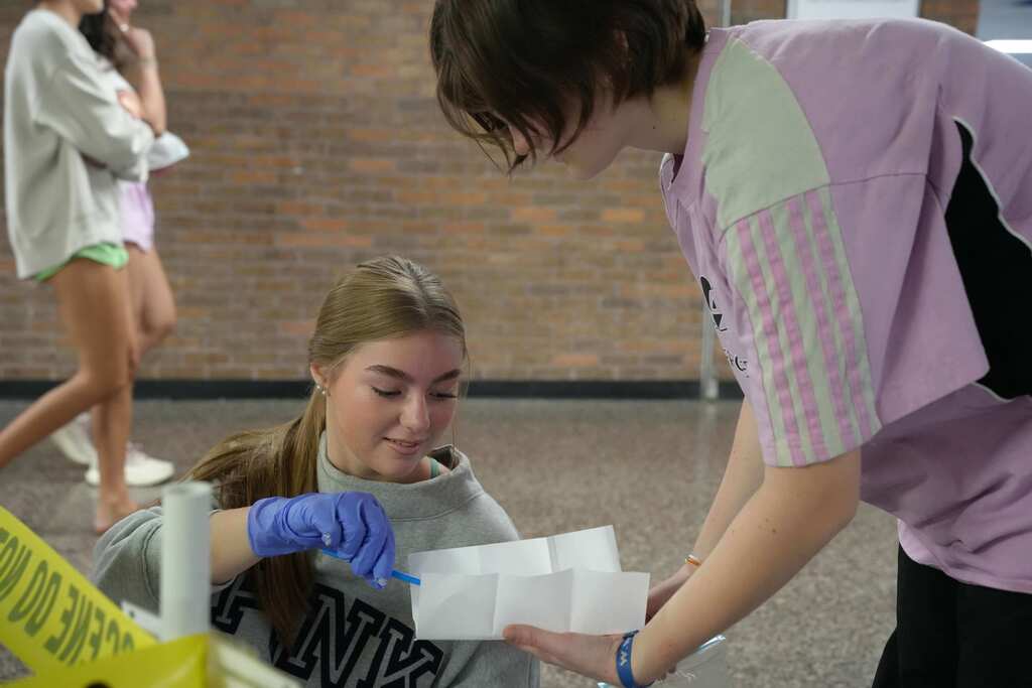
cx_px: 516
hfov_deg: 47.4
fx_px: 1175
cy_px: 344
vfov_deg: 32.6
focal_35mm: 41
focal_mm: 41
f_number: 4
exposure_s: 1/160
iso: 5000
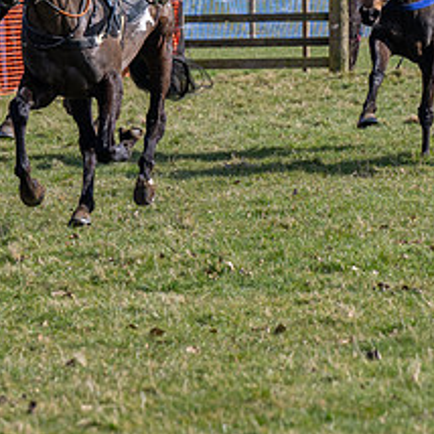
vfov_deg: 3.4
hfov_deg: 3.4
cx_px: 231
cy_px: -20
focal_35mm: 520
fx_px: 7376
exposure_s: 1/1250
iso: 200
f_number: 5
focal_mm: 155
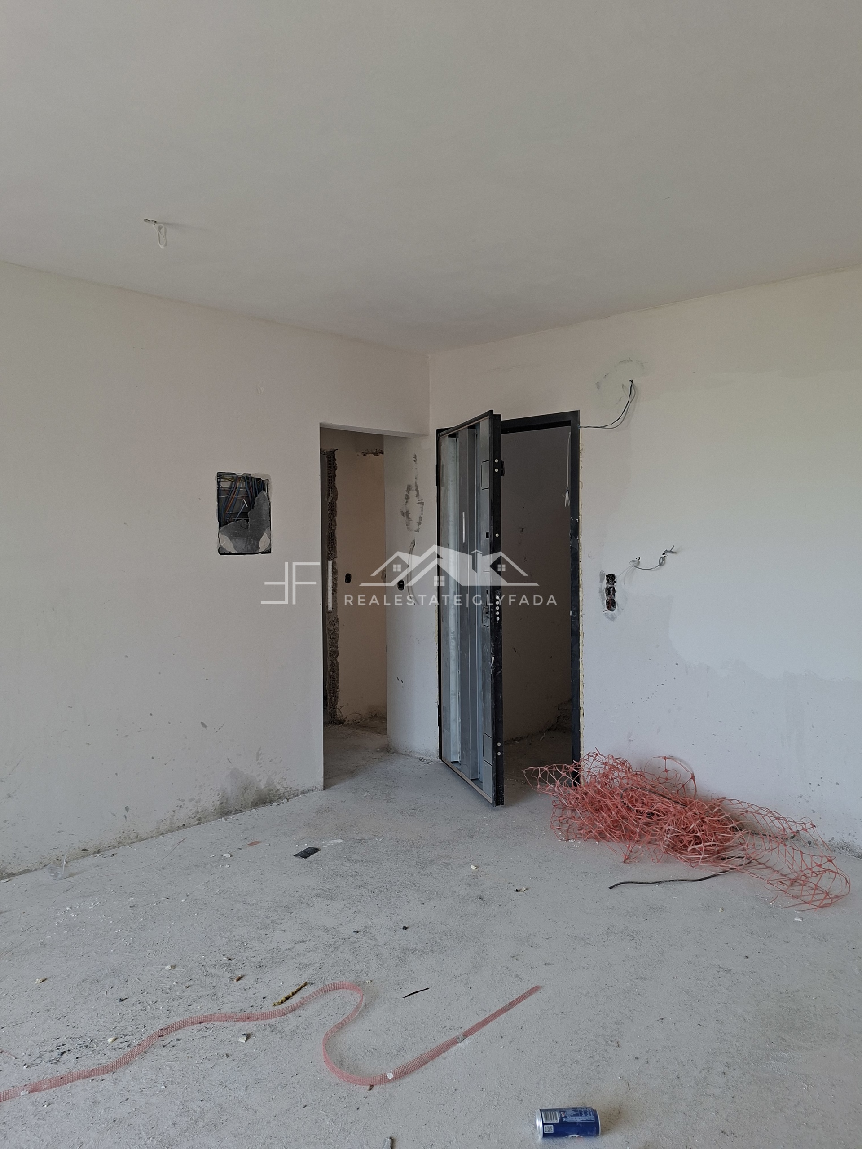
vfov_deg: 73.9
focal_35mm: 23
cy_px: 574
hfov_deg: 58.9
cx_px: 431
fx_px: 764
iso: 50
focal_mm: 5.54
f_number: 1.8
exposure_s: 1/100
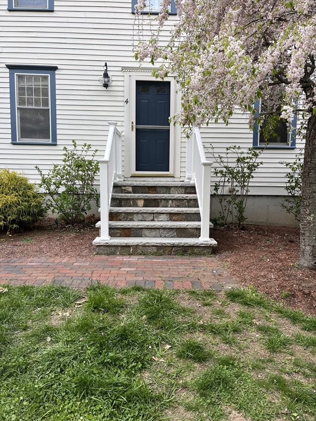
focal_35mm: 26
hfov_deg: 53.1
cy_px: 210
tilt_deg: -5.3
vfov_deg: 67.3
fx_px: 316
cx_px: 158
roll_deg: +0.3
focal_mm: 5.1
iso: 40
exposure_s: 1/271
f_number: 1.6
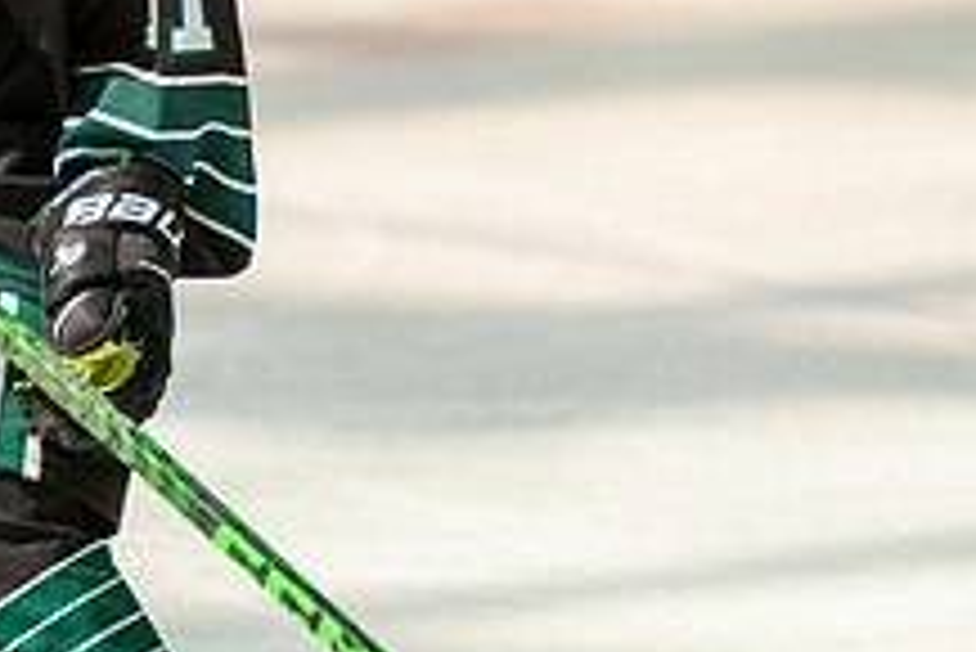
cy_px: 121
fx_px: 21974
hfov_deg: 2.5
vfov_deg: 1.7
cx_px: 208
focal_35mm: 810
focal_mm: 247
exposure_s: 1/4000
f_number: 3.5
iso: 1600
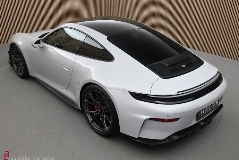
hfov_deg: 53.7
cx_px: 119
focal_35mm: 36
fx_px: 236
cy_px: 81
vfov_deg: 37.4
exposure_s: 1/40
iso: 400
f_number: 4.2
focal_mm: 23
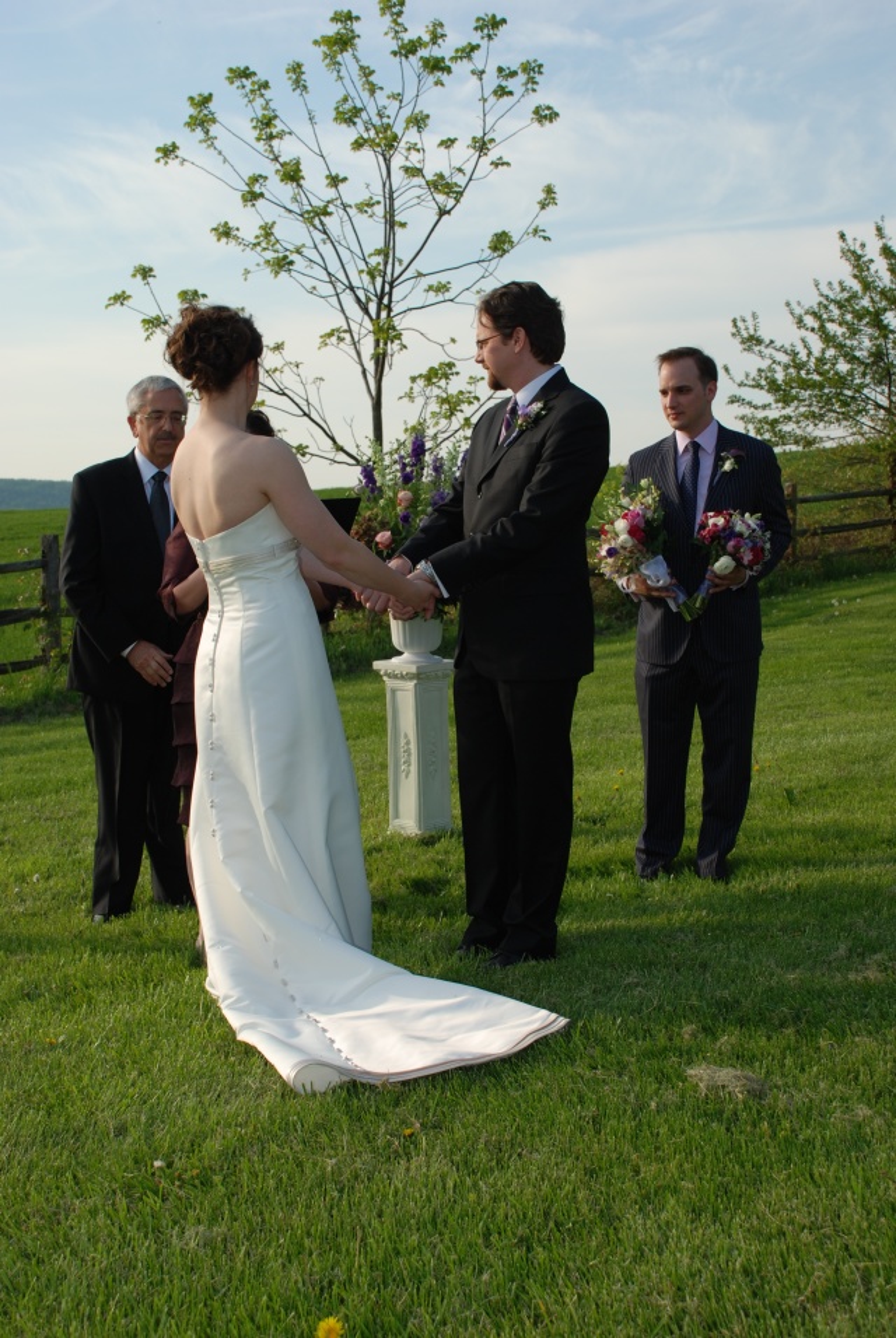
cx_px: 448
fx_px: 1787
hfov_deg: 28.2
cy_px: 669
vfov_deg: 41.1
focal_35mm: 48
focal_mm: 32
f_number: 6.3
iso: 100
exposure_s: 1/160
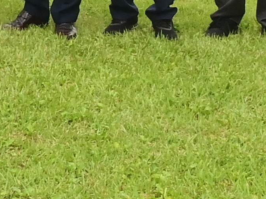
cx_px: -318
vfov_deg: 8.7
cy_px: -210
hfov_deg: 10.8
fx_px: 1238
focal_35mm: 161
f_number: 20
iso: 640
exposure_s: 1/160
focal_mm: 21
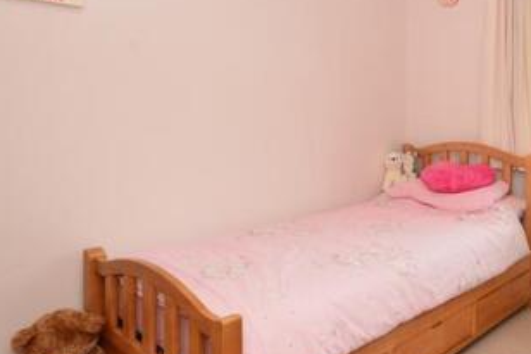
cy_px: 117
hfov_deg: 56.2
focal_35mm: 32
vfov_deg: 40.5
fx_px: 472
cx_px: 391
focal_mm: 10
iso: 400
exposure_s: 1/8
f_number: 13
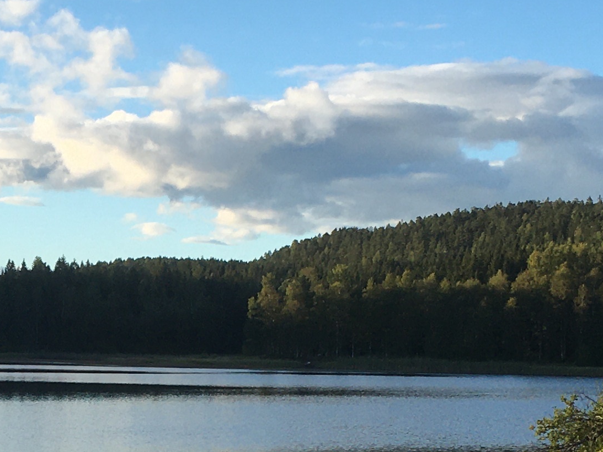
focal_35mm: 107
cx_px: -33
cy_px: 405
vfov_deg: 13.7
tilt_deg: -2.5
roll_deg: -0.5
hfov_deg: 17.8
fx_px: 1864
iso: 25
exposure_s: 1/725
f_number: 2.2
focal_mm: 4.15
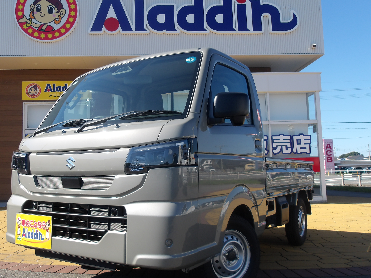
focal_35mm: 31
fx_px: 332
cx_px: 167
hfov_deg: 58.2
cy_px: 144
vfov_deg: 45.4
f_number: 3
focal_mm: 4.9
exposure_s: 1/848
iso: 100
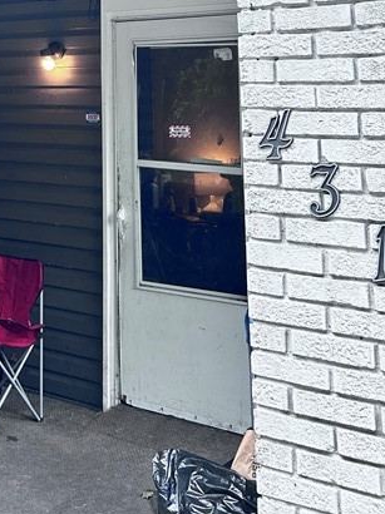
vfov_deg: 27.2
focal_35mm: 65
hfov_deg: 21.3
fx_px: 965
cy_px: -61
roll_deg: -1.9
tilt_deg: +11.5
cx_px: -54
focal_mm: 5.7
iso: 40
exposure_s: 1/230
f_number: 1.5
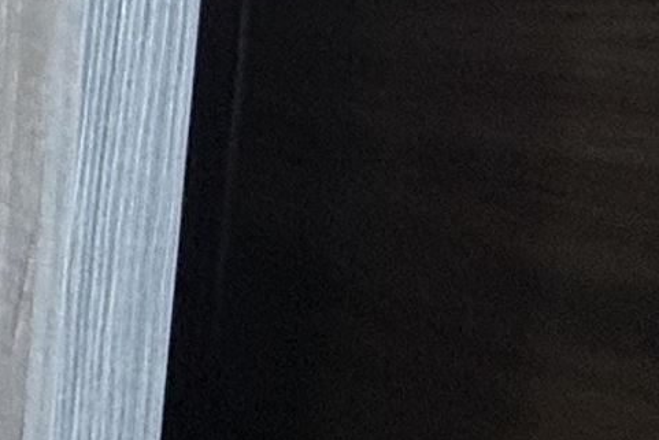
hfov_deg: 13.2
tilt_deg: -5.2
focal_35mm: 93
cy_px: 115
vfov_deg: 14.7
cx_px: -1084
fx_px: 1703
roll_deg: +0.4
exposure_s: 1/60
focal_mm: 2.22
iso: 200
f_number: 2.2
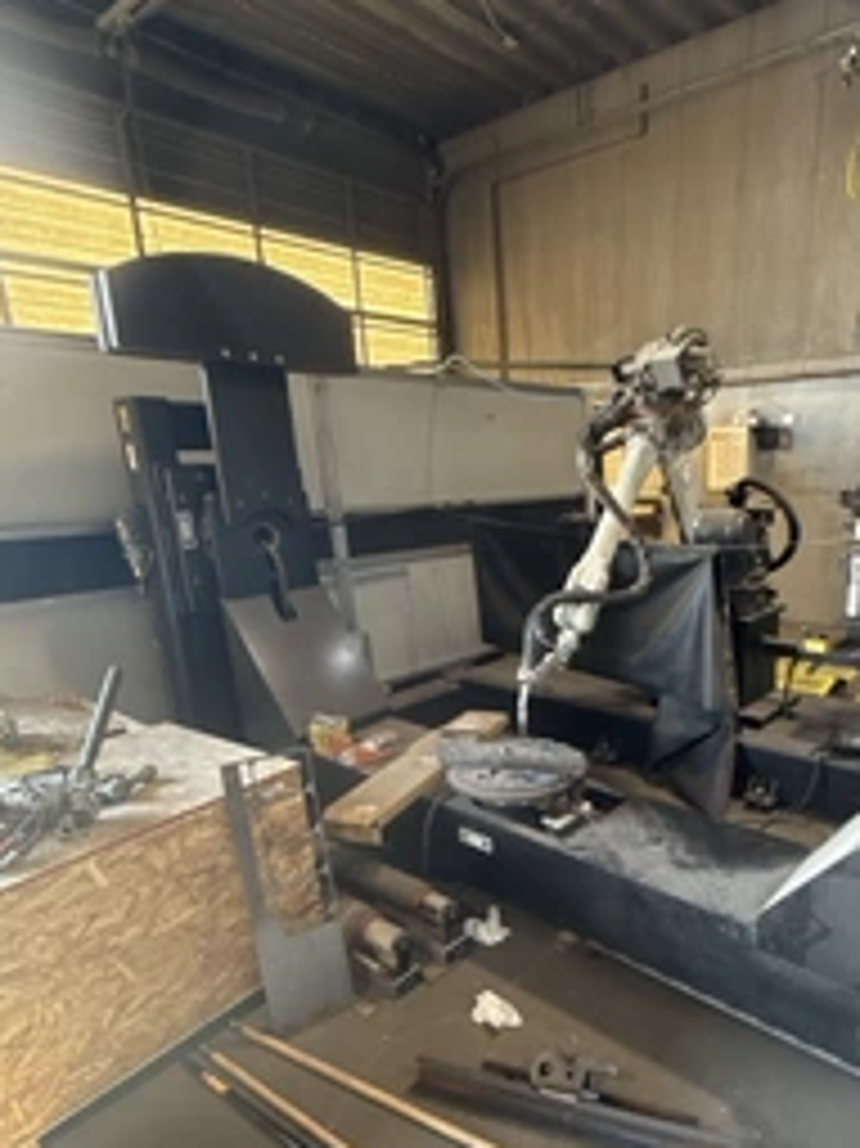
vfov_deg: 75.6
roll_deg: +2.1
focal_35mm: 22
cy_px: 684
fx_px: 729
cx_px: 585
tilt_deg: -15.6
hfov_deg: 59.4
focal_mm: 2.22
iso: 320
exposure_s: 1/120
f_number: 2.2
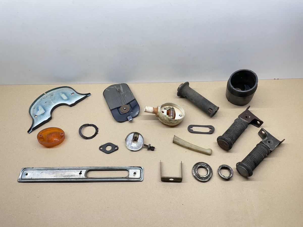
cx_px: 152
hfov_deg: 67.3
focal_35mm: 26
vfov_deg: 53.1
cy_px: 114
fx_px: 228
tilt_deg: -54.4
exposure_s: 1/100
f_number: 1.6
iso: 50
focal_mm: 4.2
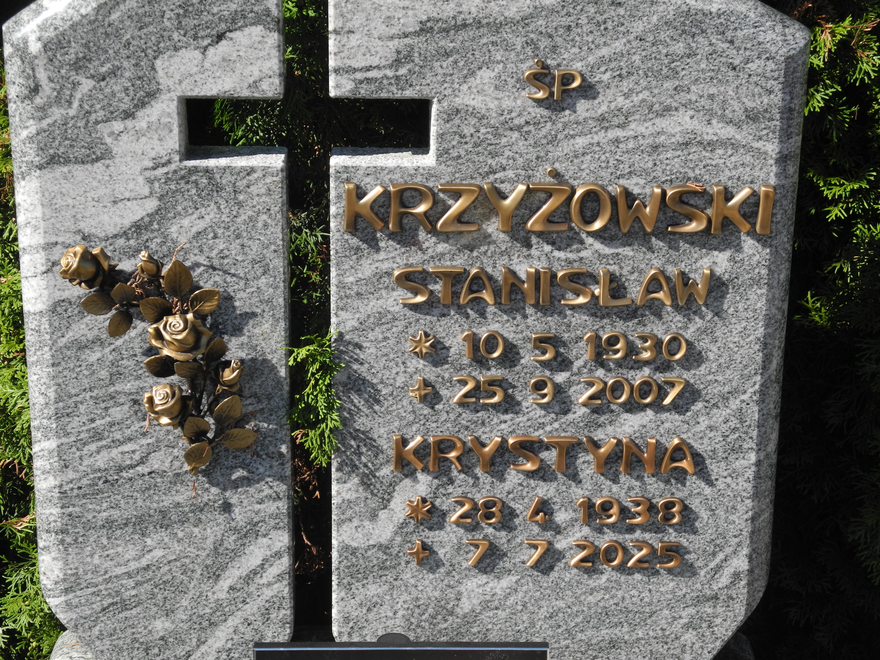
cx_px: 440
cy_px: 330
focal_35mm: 85
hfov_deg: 23.0
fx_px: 2161
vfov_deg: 17.4
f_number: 4
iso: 100
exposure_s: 1/640
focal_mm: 18.1
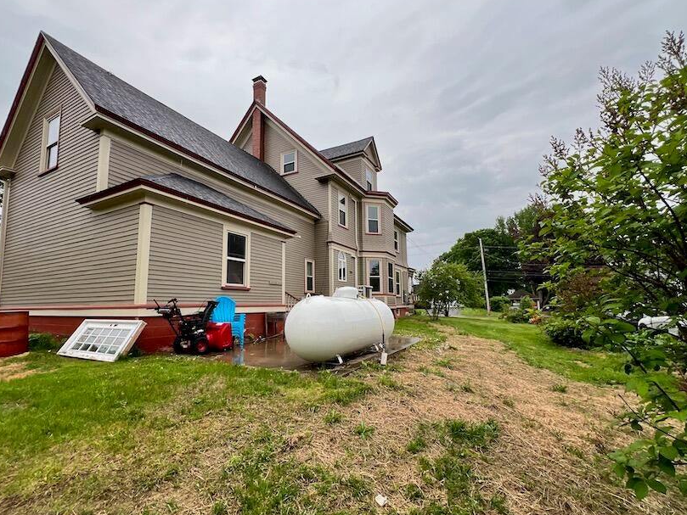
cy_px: 275
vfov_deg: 81.6
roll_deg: +1.2
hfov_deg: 98.1
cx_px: 334
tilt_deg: +5.3
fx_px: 298
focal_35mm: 15
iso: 32
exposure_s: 1/296
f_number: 1.8
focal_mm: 1.57
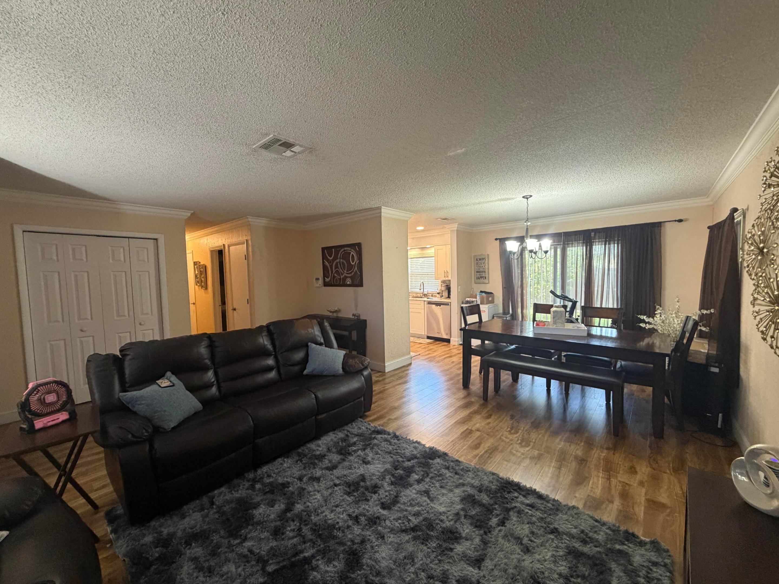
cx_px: 390
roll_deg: +1.5
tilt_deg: -3.0
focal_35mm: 14
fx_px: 315
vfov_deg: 85.7
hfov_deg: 102.1
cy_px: 292
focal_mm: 2.22
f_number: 2.2
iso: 400
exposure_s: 1/60
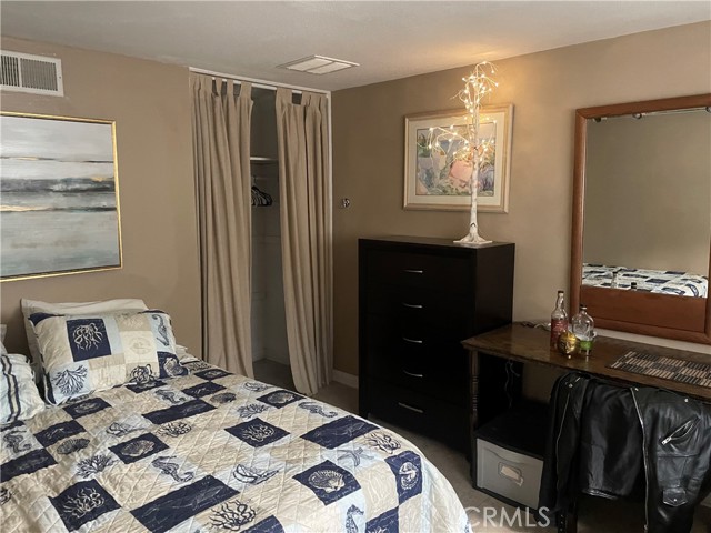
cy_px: 266
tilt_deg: -7.9
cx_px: 356
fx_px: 534
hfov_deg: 67.3
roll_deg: +0.2
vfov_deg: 53.1
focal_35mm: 26
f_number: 1.6
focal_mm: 4.2
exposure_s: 1/30
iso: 640
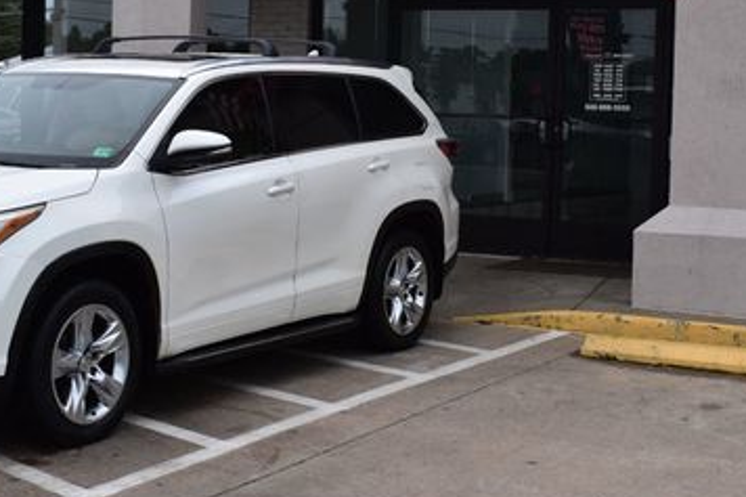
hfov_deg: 27.8
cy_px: 168
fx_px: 1510
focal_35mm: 73
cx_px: 373
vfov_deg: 18.6
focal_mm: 27
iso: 400
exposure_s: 1/400
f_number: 11
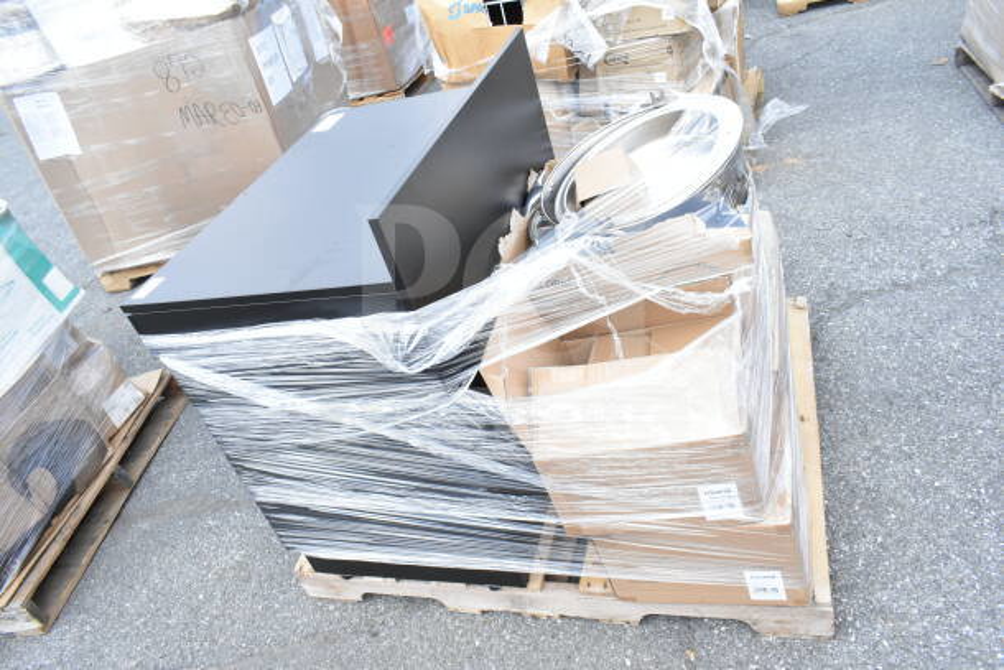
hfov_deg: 67.4
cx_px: 502
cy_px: 335
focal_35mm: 27
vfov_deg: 48.0
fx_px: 753
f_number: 10
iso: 1600
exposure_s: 1/400
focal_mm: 18
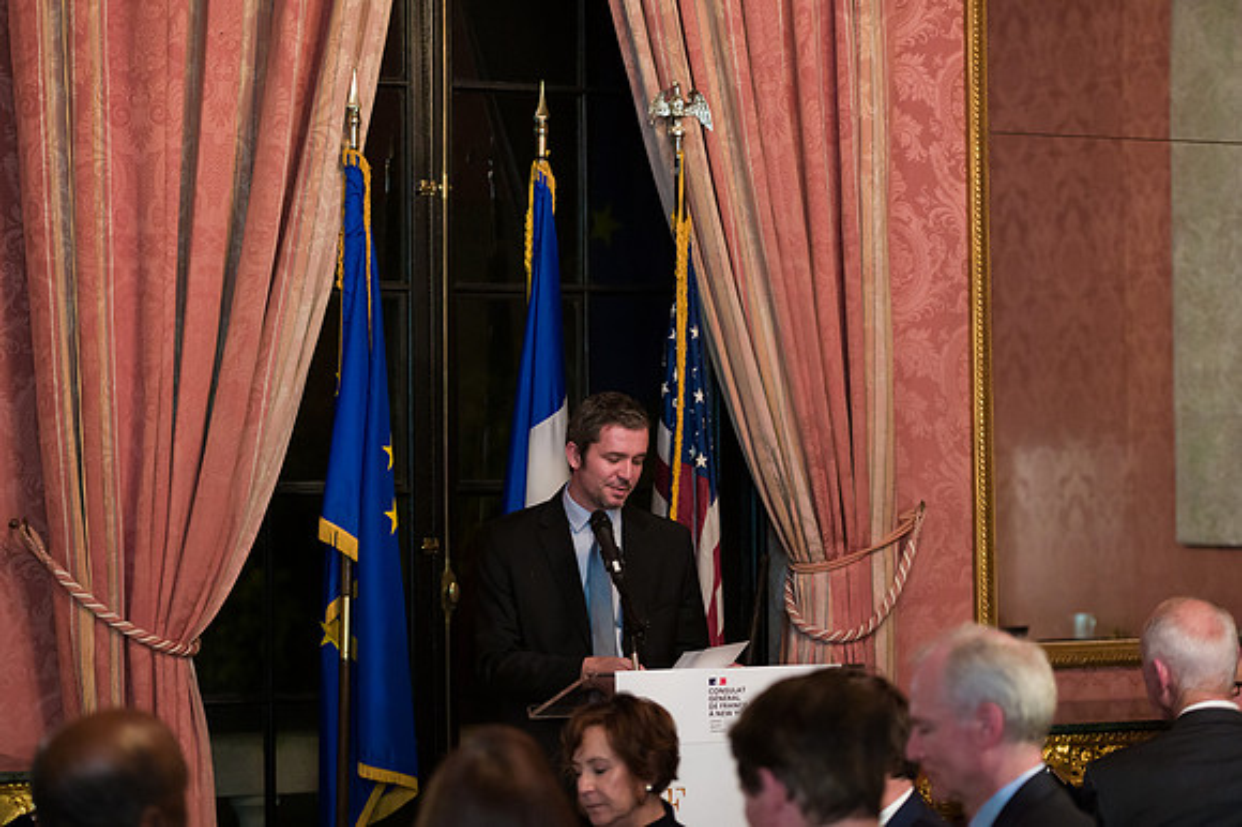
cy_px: 414
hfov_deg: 21.0
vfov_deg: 14.0
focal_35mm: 97
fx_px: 3357
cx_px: 621
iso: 3200
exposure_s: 1/200
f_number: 3.2
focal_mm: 95
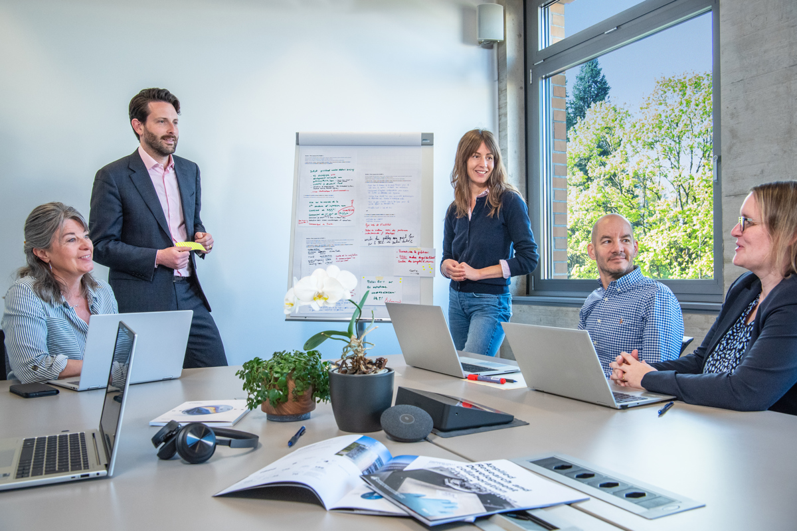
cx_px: 398
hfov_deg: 60.3
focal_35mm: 31
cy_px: 266
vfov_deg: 42.3
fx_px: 686
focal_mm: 31
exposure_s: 1/125
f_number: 9
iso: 2000
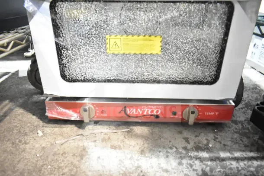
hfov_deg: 67.4
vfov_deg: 48.0
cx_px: 132
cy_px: 88
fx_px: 198
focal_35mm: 27
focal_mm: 18
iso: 3200
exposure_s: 1/30
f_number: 3.5
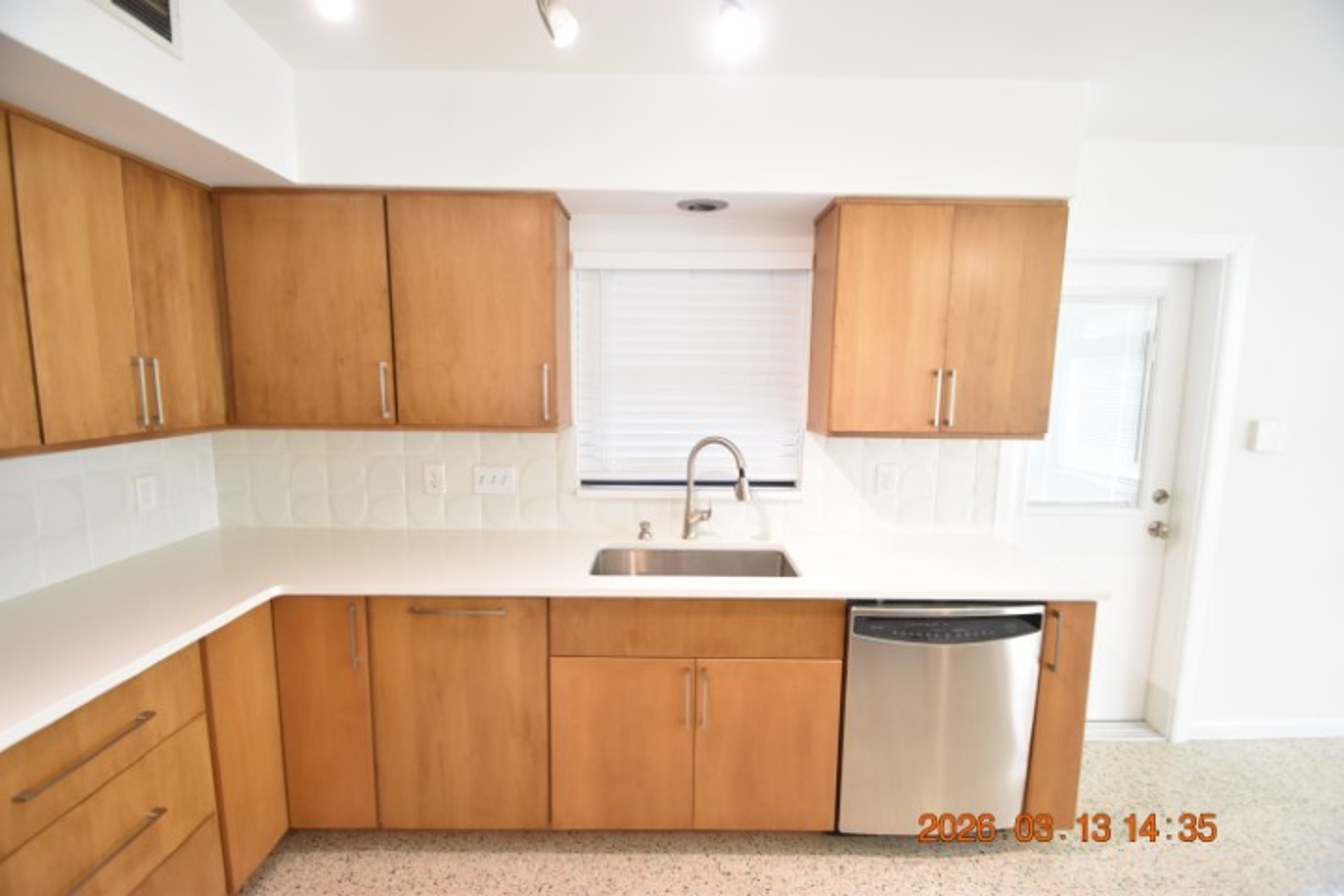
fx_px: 560
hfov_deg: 100.4
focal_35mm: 15
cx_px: 672
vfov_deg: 77.3
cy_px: 448
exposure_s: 1/30
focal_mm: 10
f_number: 3.5
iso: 800
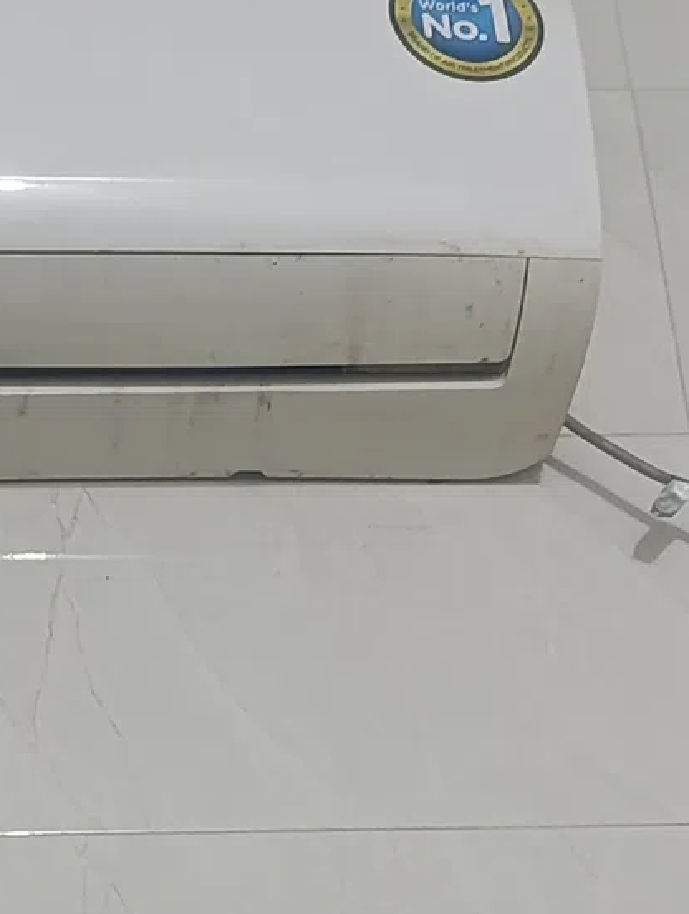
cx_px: -144
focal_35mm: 101
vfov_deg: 19.3
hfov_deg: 14.2
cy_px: 674
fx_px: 2672
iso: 1250
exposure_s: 1/33.3
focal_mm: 6.14
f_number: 1.6
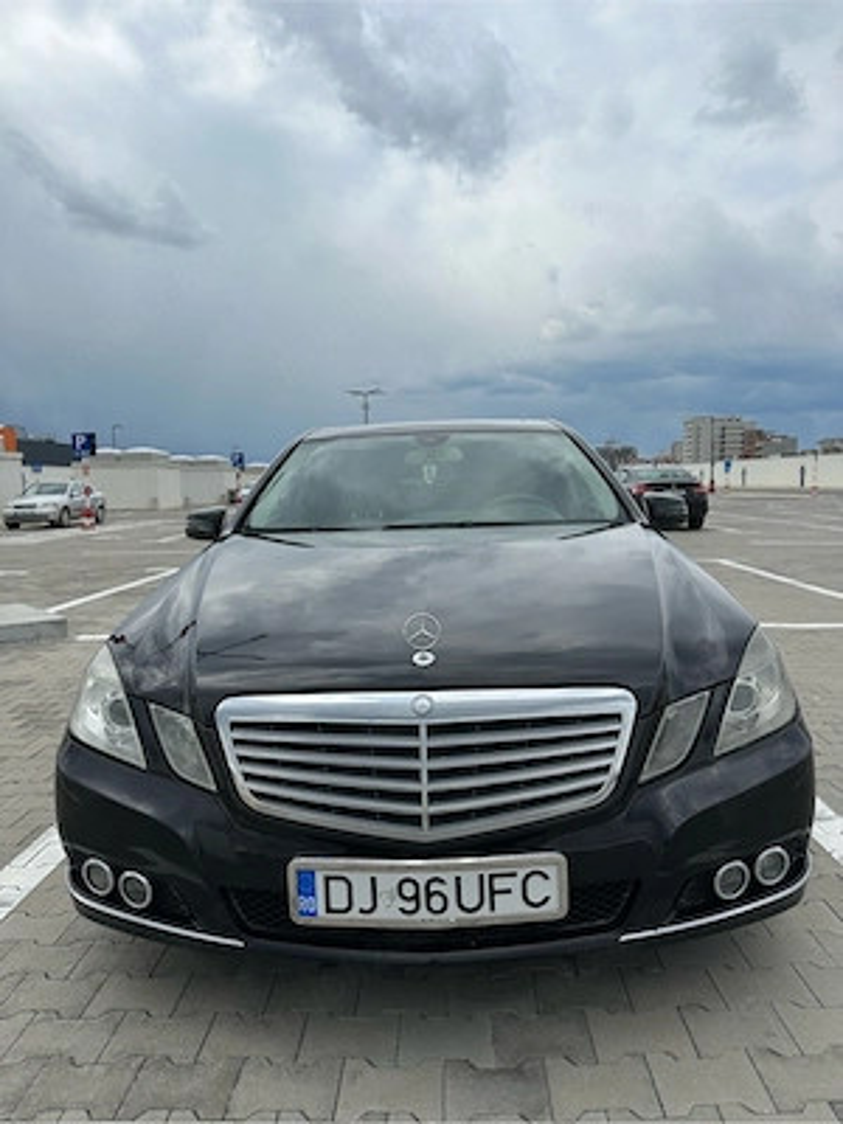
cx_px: 422
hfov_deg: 56.8
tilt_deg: -4.4
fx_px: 779
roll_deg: +0.5
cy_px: 562
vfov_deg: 71.6
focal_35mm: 24
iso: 80
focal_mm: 6.86
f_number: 1.78
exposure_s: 1/5263
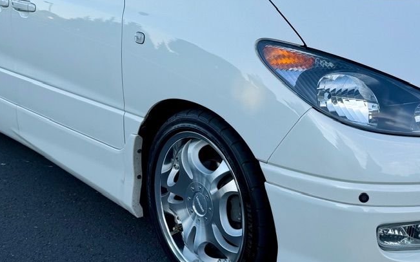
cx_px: 260
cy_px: 99
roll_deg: +0.7
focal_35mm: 50
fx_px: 572
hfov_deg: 40.0
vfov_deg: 25.8
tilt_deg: -13.7
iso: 80
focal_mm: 6.76
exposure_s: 1/1250
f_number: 1.78
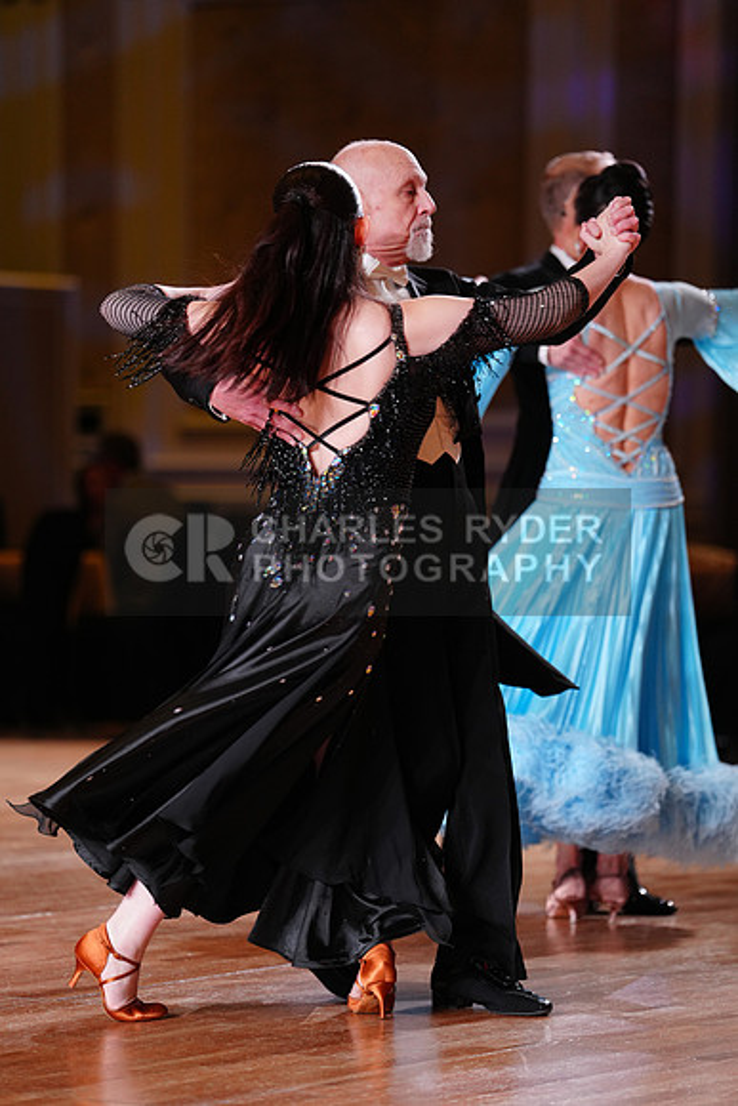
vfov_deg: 13.6
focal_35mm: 151
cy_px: 553
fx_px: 4640
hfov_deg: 9.1
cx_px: 369
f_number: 2.8
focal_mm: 151
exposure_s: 1/400
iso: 1250
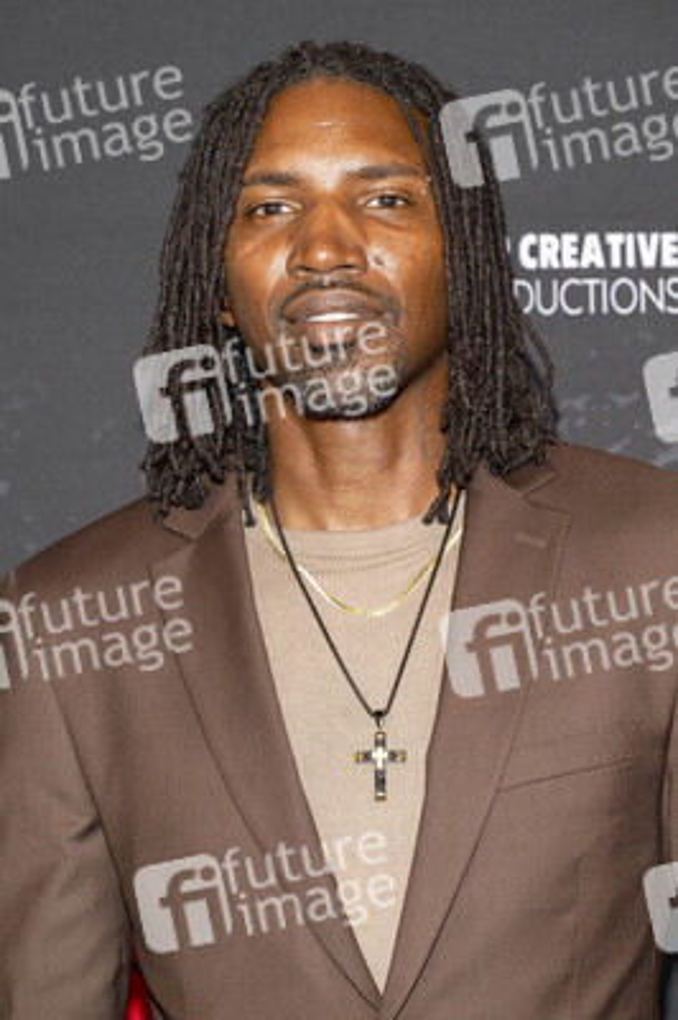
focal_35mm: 89
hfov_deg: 15.3
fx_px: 2518
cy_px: 510
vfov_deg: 22.9
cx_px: 339
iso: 800
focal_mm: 89
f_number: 5.6
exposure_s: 1/200
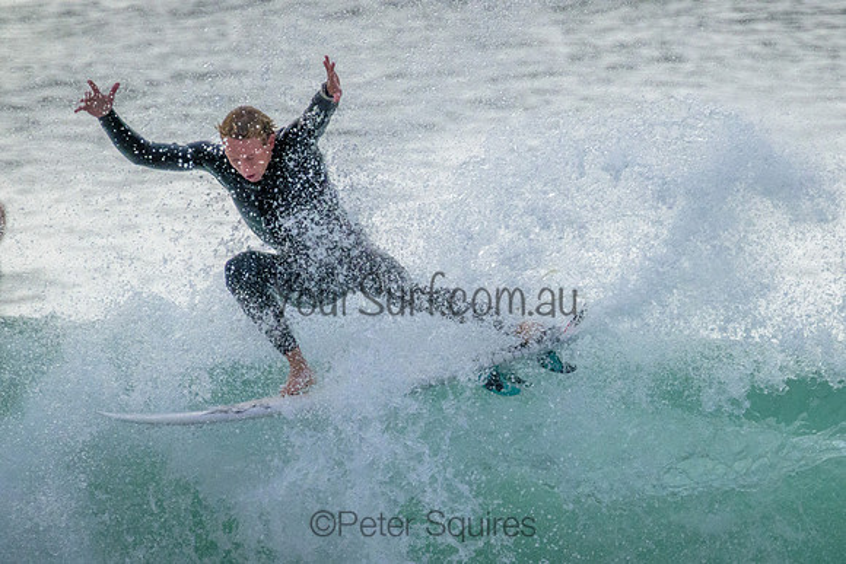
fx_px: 25539
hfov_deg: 1.9
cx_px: 575
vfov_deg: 1.3
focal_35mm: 1087
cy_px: 383
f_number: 11
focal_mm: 800
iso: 5000
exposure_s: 1/2000
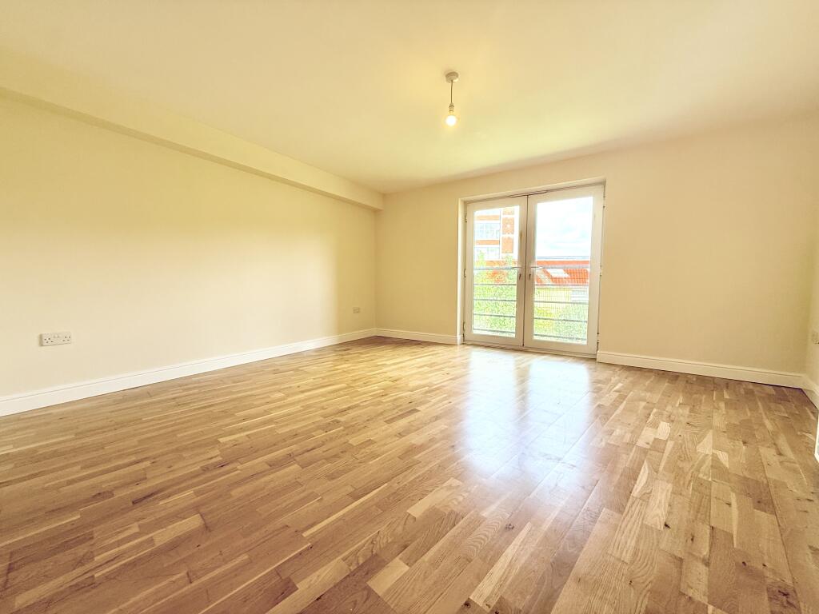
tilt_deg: -4.1
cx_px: 410
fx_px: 331
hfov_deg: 102.1
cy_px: 307
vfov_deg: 85.7
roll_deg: -0.7
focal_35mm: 14
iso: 100
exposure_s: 1/99
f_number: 2.2
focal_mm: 2.22
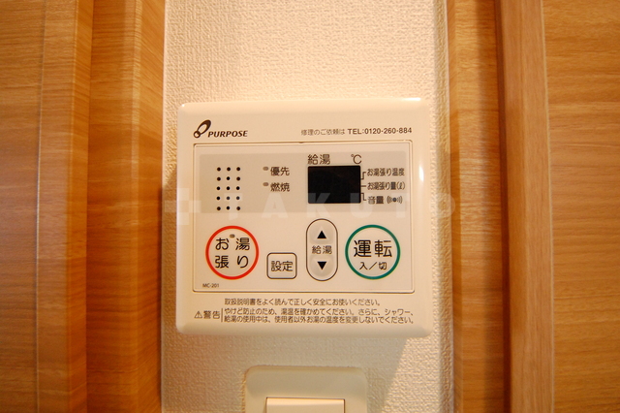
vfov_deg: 83.2
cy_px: 206
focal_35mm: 14
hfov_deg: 106.3
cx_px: 310
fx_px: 232
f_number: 4.8
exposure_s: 1/40
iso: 1600
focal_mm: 9
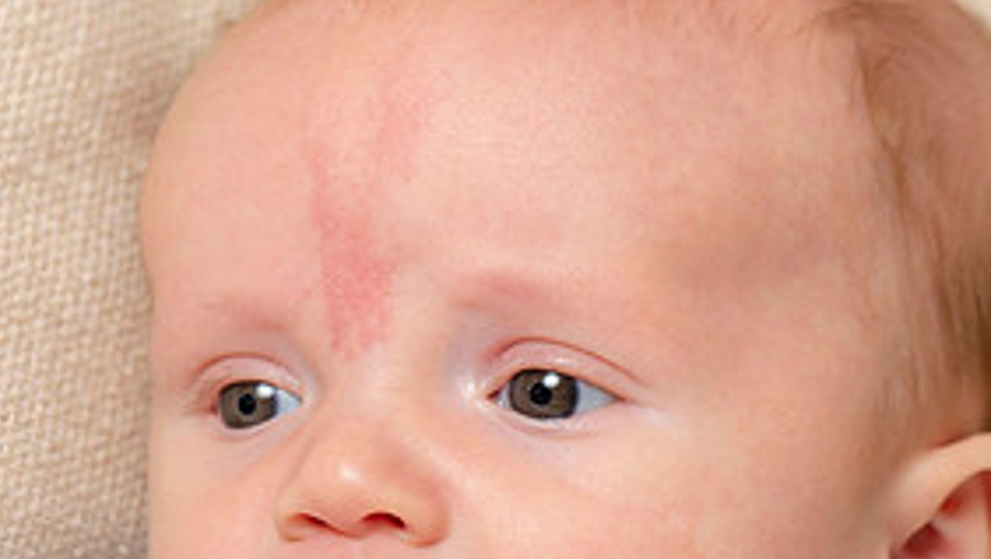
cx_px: 374
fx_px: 13856
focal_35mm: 527
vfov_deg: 2.3
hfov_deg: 4.1
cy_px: 589
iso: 250
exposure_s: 1/200
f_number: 5.6
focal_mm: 185
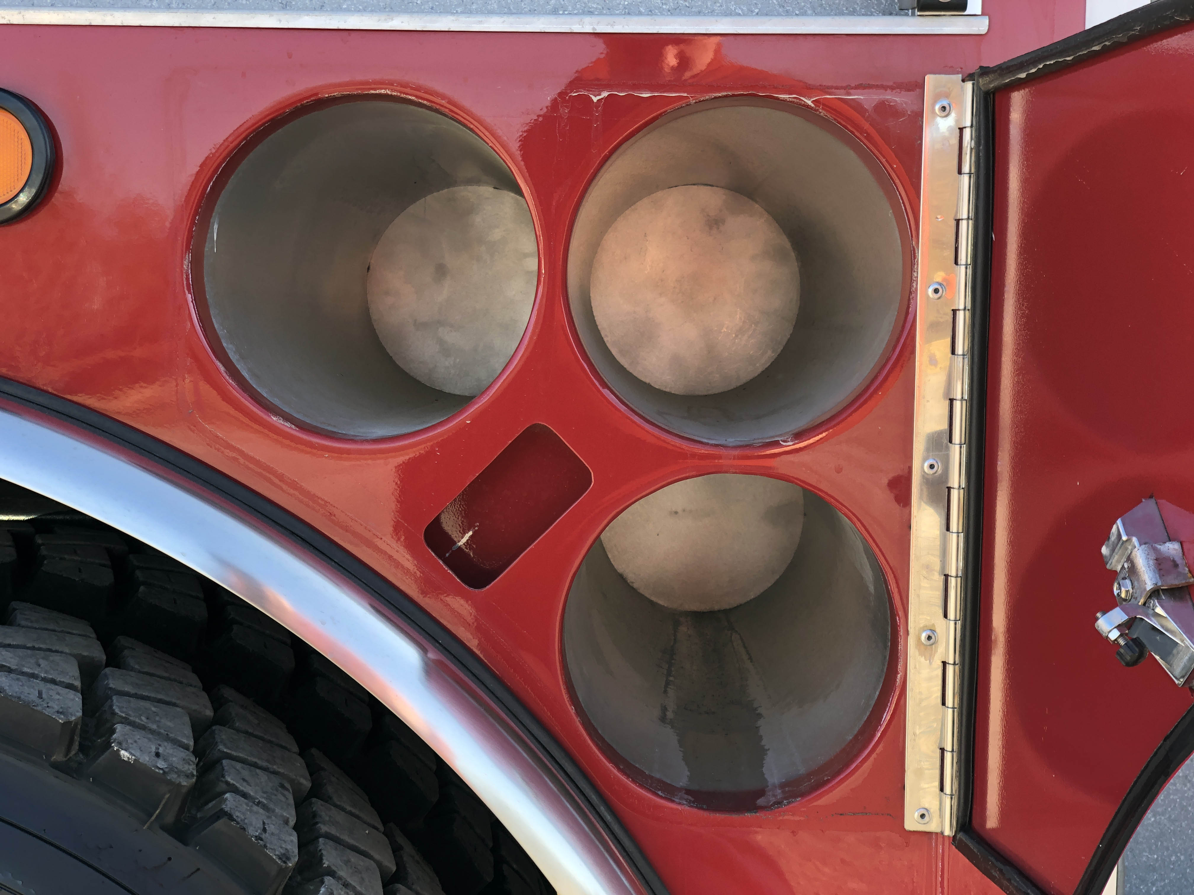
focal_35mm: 52
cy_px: 448
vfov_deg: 28.0
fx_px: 1794
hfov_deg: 36.8
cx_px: 597
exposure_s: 1/120
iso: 25
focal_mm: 6
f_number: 2.4
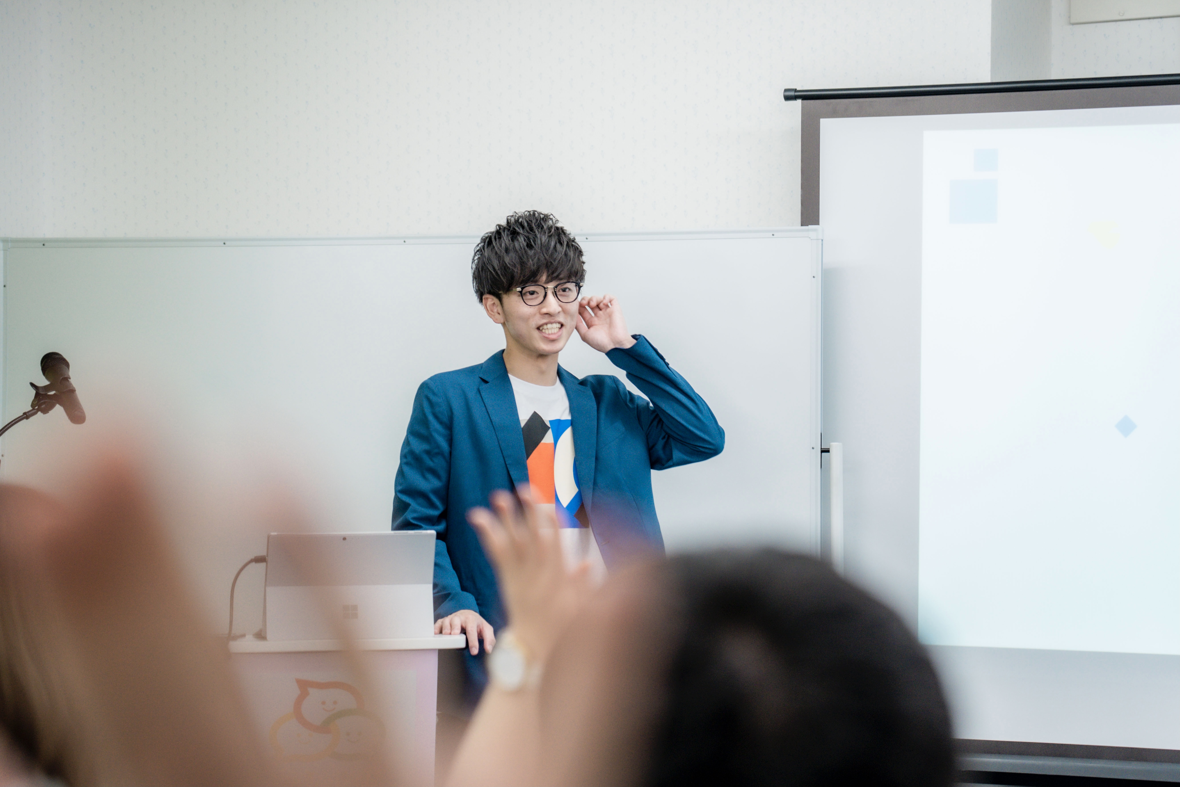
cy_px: 394
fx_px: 3441
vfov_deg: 13.0
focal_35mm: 105
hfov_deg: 19.5
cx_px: 590
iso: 800
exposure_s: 1/200
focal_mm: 105
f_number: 4
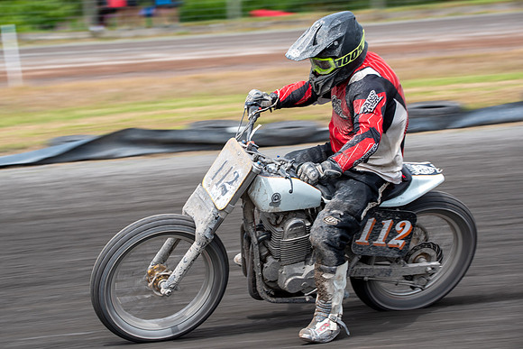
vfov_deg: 8.3
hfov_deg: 12.4
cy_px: 163
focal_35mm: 165
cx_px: 244
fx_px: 2403
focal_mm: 155
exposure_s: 1/320
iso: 200
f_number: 8
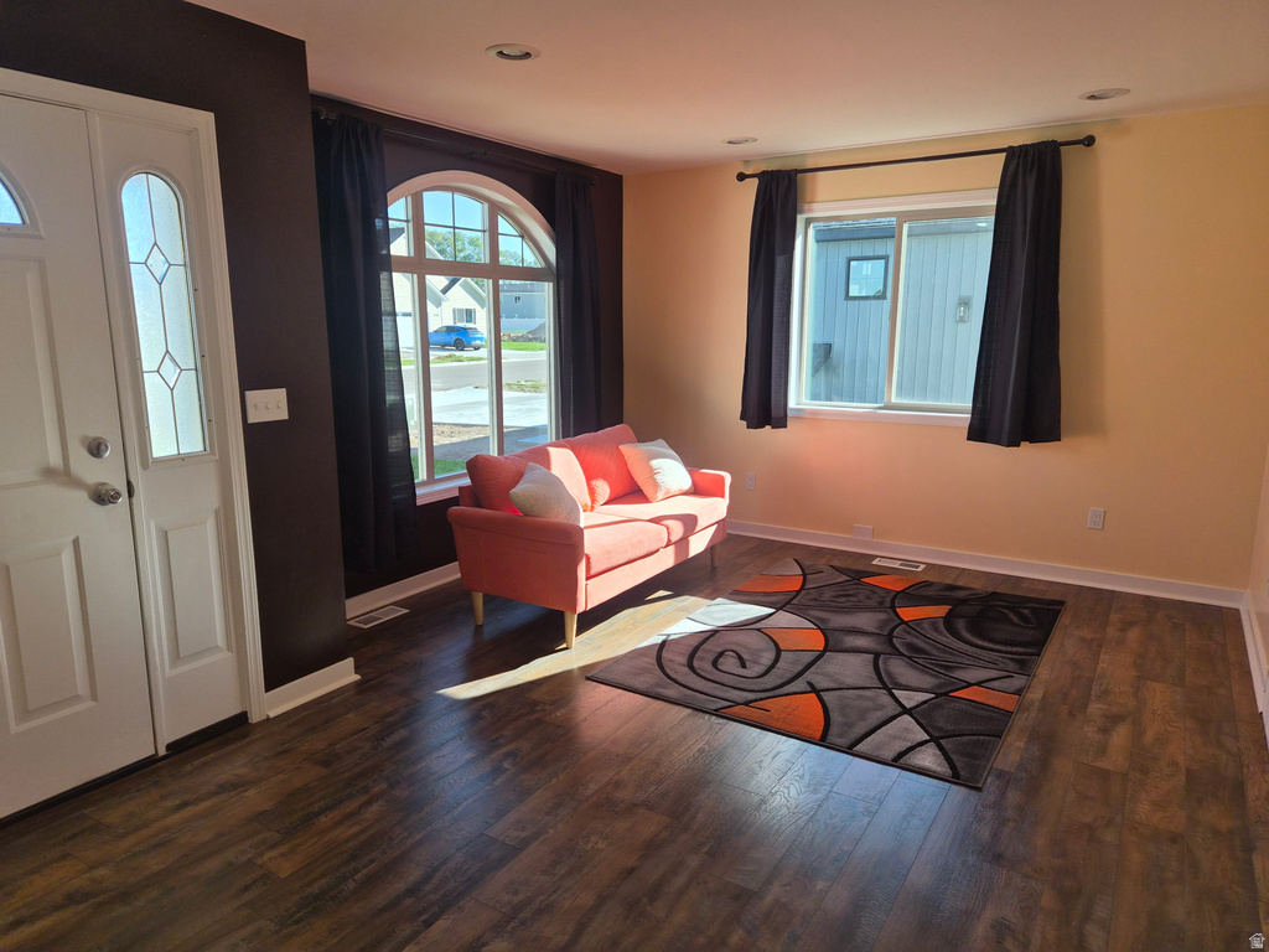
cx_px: 634
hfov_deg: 73.9
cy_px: 476
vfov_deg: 58.9
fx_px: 843
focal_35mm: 23
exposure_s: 1/670
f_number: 1.8
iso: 80
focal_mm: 5.4
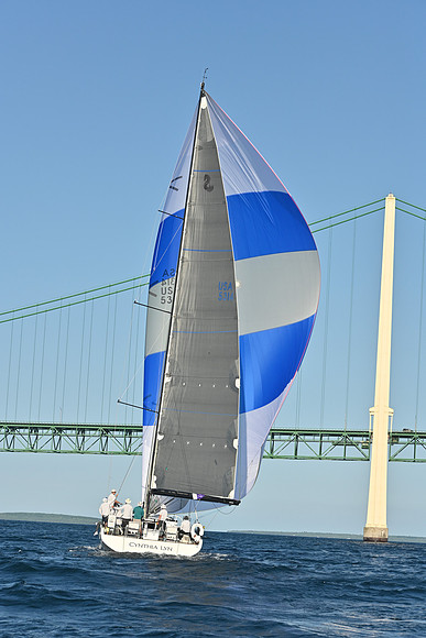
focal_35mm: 92
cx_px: 213
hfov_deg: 14.9
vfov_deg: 22.1
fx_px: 1632
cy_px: 319
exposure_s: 1/1600
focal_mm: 92
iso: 320
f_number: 7.1
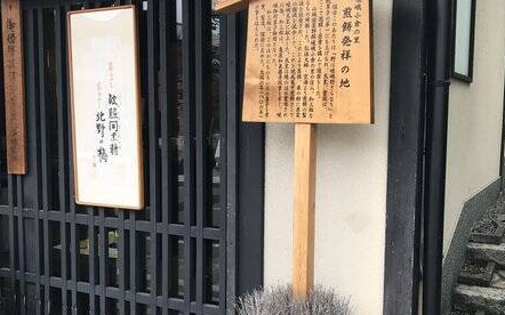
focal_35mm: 43
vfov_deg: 29.7
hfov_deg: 46.2
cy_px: 193
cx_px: 259
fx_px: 592
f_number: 1.8
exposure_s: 1/469
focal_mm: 3.99
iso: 20
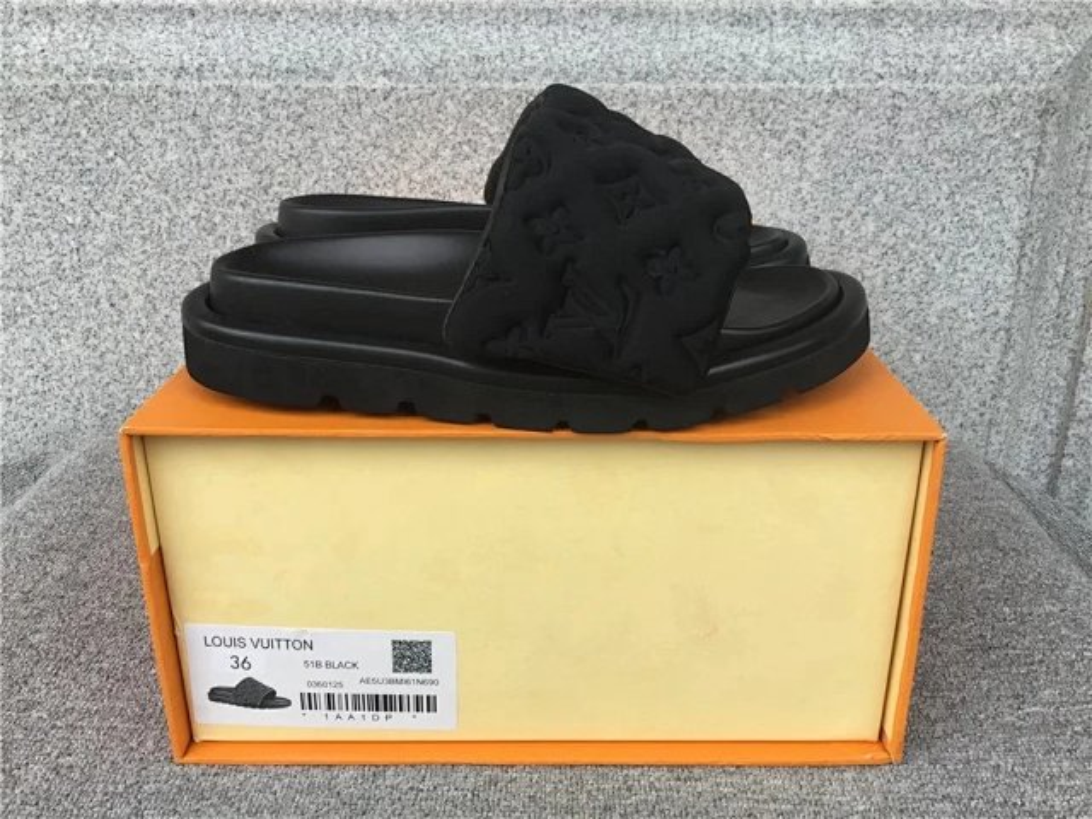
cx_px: 546
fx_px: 978
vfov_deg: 45.4
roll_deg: +0.1
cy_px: 410
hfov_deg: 58.4
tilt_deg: -21.6
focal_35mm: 31
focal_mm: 3.3
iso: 25
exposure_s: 1/116
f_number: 2.4
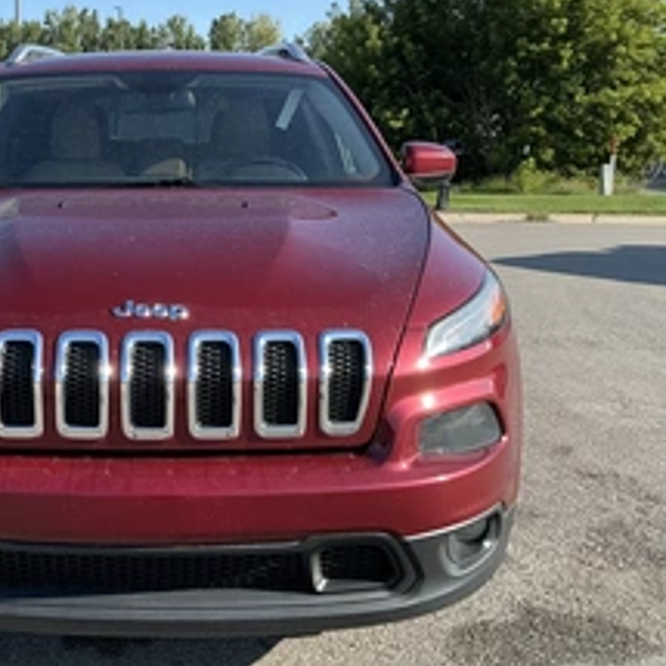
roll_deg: -2.3
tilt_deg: -4.8
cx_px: 146
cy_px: 325
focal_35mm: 46
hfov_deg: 35.7
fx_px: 1001
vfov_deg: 36.8
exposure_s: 1/770
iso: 25
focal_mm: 3
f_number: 1.8
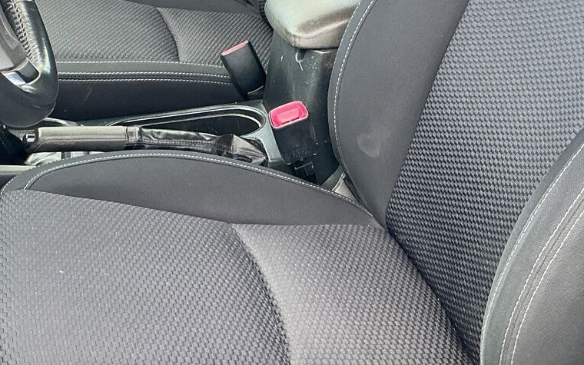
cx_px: 230
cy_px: 53
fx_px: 1098
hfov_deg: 29.7
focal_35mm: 69
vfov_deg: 18.6
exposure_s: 1/120
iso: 50
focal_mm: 3
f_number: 1.8
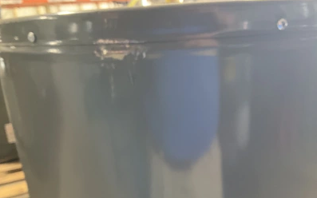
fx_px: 268
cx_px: 159
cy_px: 106
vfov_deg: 40.6
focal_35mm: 31
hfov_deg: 61.2
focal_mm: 3
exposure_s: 1/54
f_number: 1.8
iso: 320
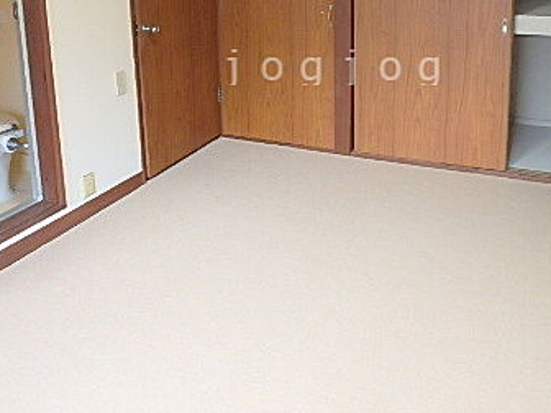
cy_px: 66
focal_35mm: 40
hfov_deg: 46.5
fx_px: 637
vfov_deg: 34.5
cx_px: 336
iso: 400
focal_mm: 3.7
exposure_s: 1/30
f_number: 3.5
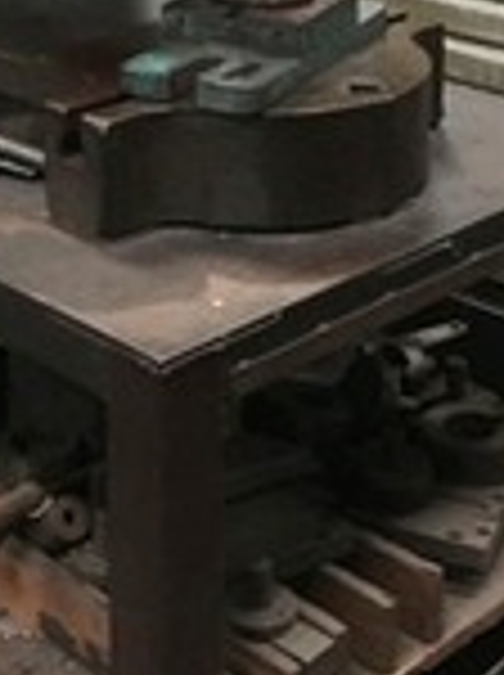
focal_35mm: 93
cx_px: 171
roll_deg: +0.4
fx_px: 1811
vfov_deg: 19.6
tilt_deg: -9.0
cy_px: -180
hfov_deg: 15.8
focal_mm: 4.15
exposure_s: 1/17
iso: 400
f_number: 2.2
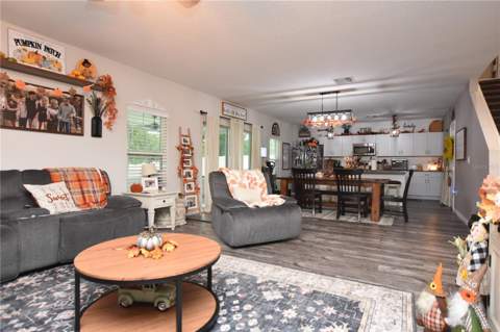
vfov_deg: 63.1
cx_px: 250
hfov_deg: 85.5
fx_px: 271
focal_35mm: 20
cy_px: 166
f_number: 4
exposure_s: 1/60
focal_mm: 13
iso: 1400
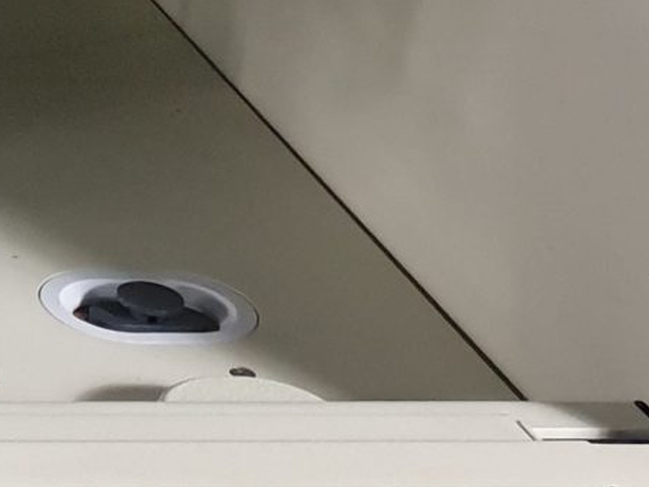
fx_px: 2757
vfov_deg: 10.0
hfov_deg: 11.3
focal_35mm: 147
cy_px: -49
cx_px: -888
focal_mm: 4.3
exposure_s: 1/33
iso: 320
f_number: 1.5
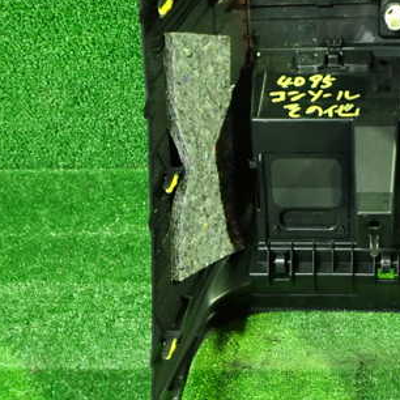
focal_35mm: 52
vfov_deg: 32.8
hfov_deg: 32.0
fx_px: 680
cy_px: 214
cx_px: 318
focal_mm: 5.4
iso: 800
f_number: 2.3
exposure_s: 1/20
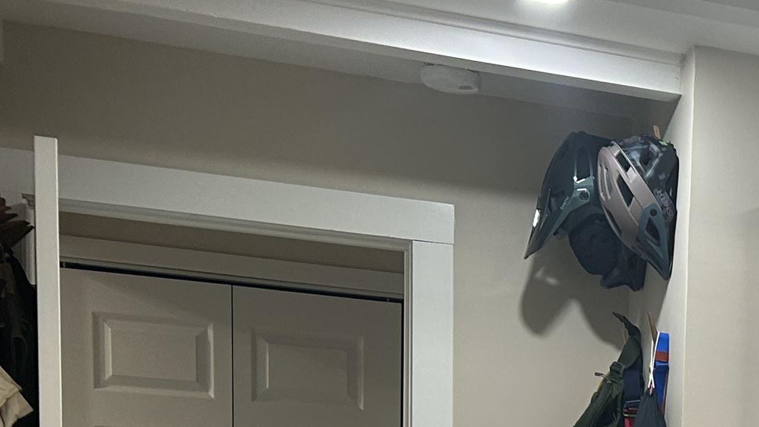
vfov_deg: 13.4
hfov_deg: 23.0
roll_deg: -3.4
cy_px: 740
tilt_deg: -7.0
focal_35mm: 82
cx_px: 987
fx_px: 1650
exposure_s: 1/60
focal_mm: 5.7
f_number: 1.5
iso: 64
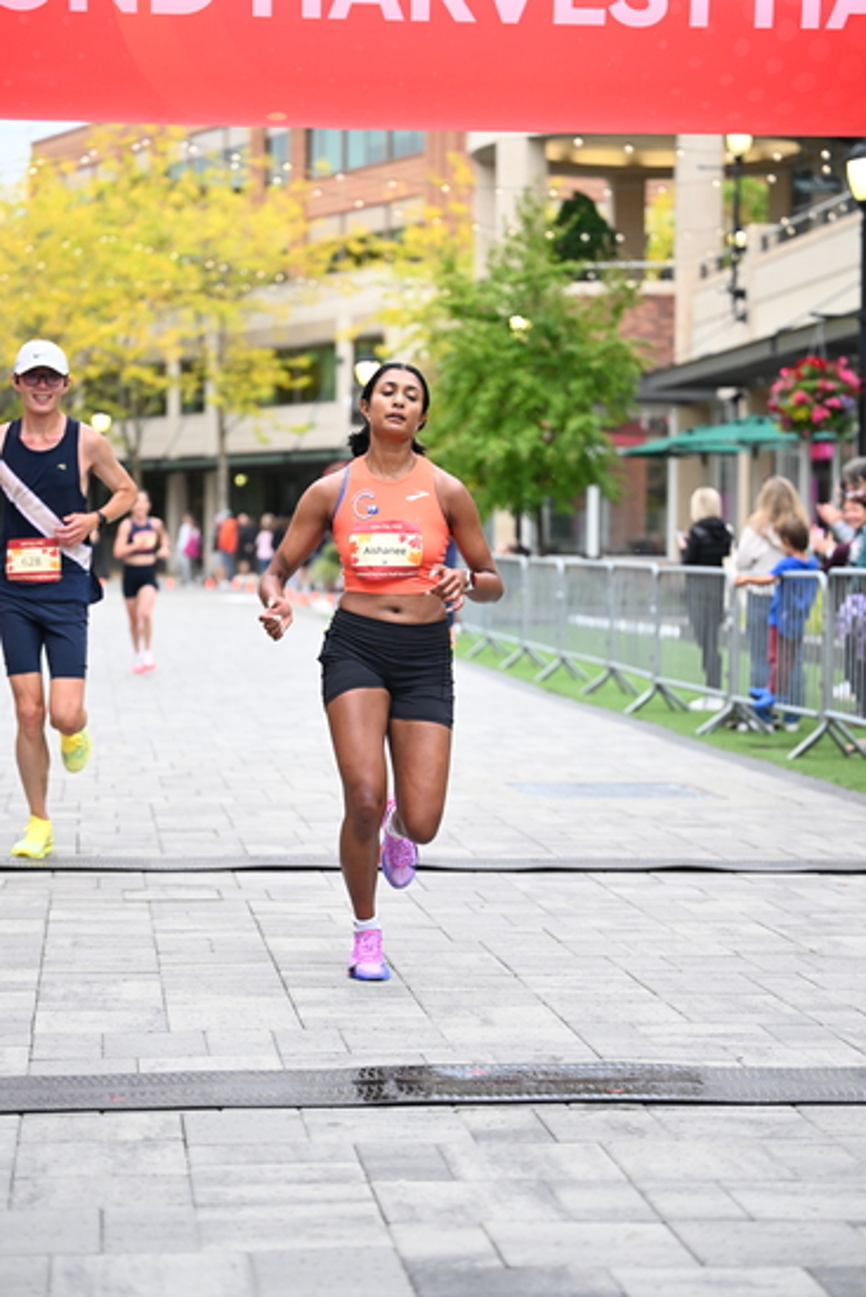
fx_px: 2776
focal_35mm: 77
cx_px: 433
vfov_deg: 26.3
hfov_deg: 17.7
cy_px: 648
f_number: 2.8
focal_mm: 77
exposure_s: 1/1250
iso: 1600
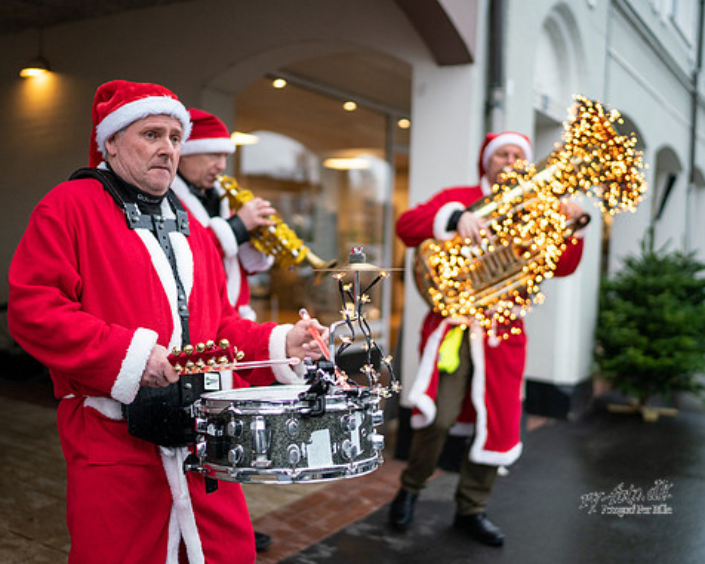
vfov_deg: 37.3
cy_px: 285
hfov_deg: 45.8
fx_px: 835
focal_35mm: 40
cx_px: 342
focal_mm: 35
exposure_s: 1/1600
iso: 800
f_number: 1.4
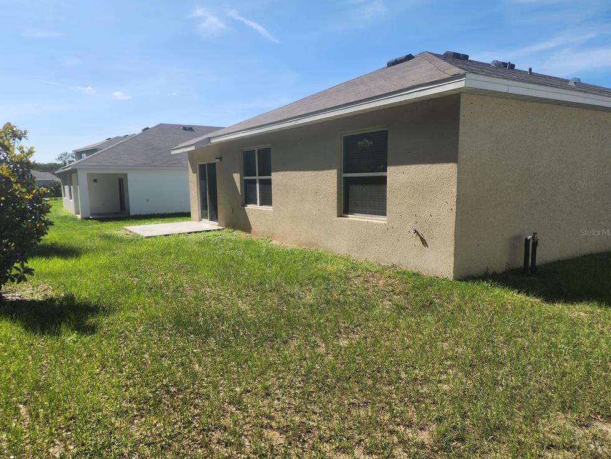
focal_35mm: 24
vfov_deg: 56.8
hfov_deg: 71.6
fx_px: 424
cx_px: 299
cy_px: 232
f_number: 1.8
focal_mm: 6.4
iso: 12
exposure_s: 1/1084
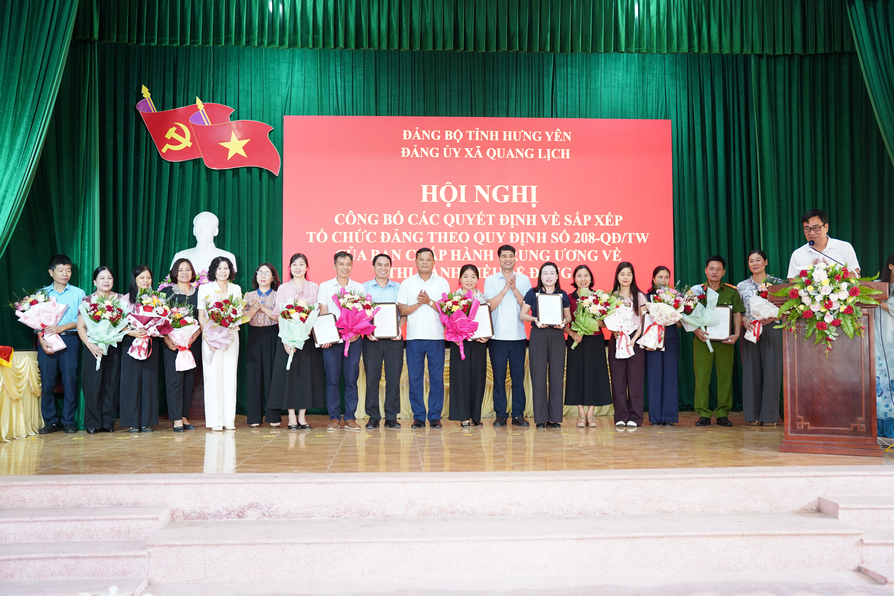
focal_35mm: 37
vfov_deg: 35.6
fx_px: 929
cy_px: 298
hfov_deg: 51.4
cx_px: 447
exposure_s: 1/40
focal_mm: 37.4
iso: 500
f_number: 2.8
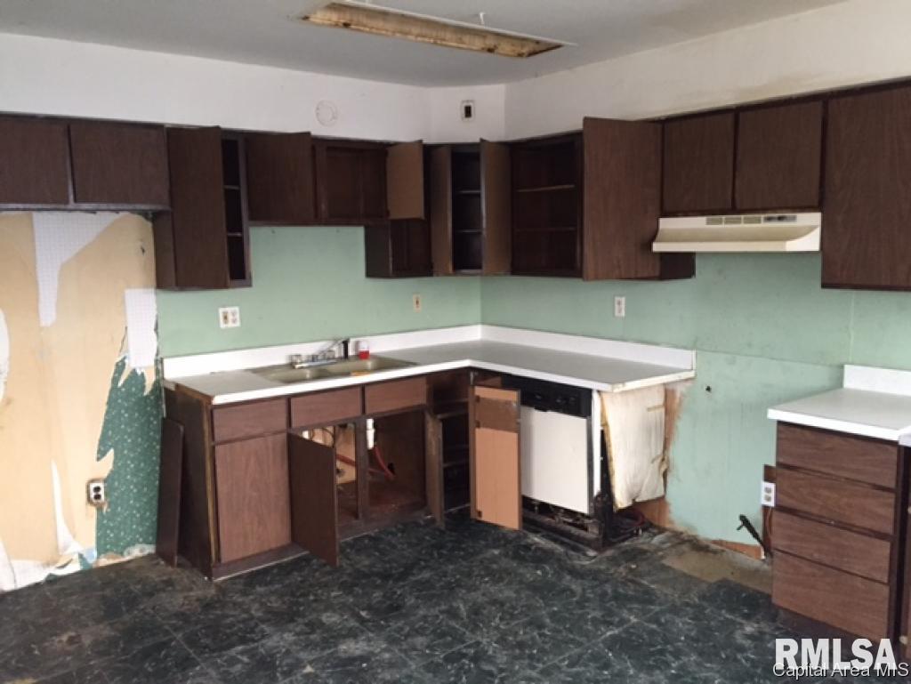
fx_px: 764
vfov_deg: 48.3
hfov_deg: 61.6
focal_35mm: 29
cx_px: 456
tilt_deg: -5.8
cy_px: 342
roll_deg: -0.4
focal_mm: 4.15
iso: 250
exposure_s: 1/30
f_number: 2.2
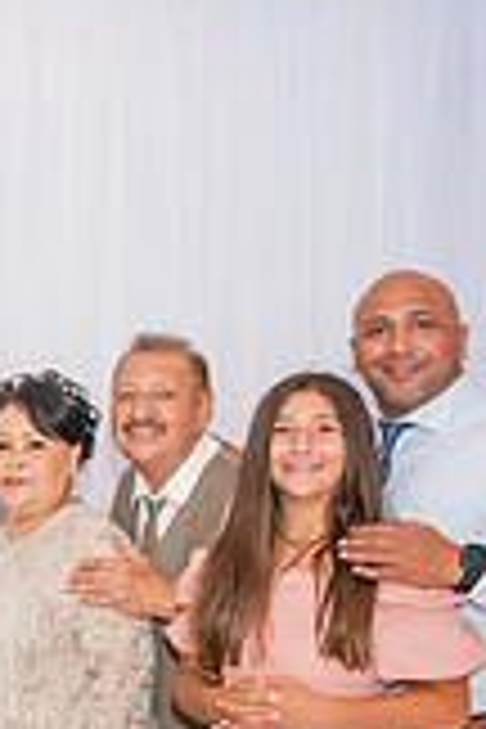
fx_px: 1741
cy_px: 610
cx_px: -364
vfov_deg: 23.2
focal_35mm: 86
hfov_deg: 14.2
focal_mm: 24
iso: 1000
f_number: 2.8
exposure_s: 1/160
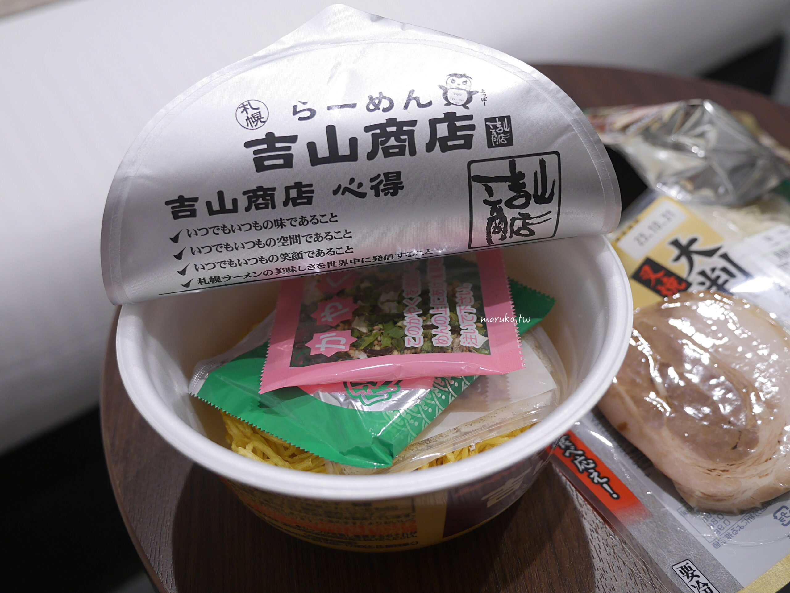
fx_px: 868
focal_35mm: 38
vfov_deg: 37.7
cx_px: 395
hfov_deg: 49.0
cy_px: 296
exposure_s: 1/60
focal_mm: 19
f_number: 2.8
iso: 640
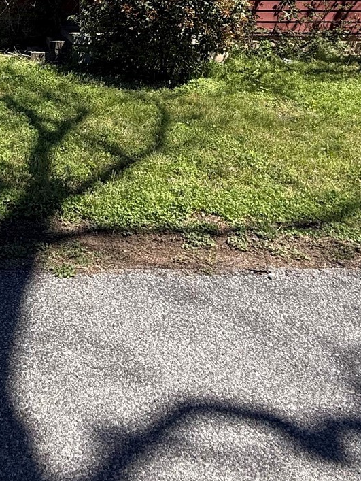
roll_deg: +0.2
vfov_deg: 42.2
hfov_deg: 35.6
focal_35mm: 38
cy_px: -2
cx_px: 39
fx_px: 528
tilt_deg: +0.0
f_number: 2.2
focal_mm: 2.22
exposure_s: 1/914
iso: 50
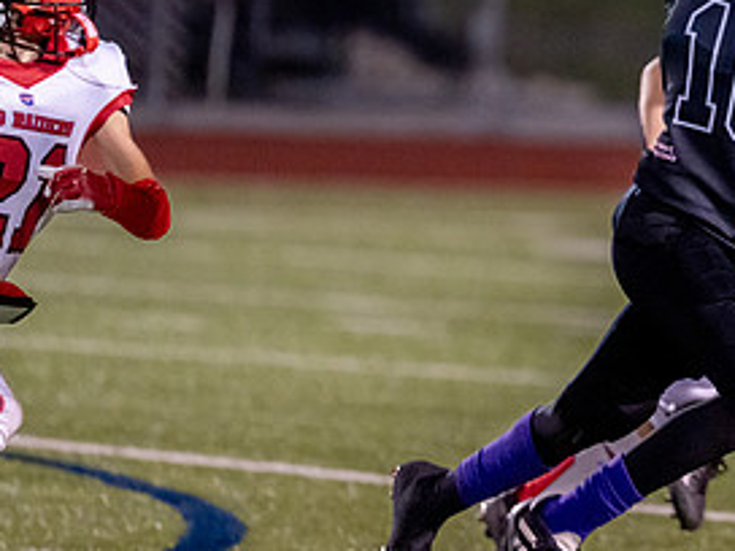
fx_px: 12315
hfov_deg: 3.4
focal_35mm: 580
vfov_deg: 2.6
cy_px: 186
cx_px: 924
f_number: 2.8
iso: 2500
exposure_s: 1/1000
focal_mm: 200
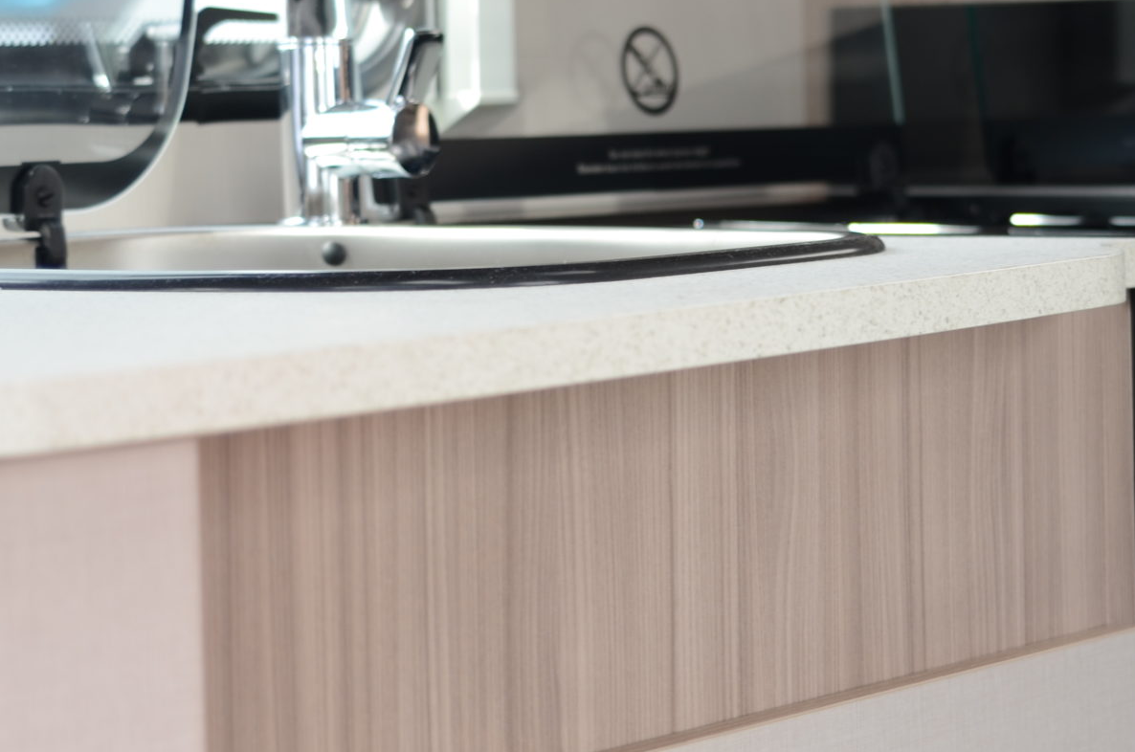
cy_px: 187
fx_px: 3871
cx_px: 872
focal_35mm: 123
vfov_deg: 11.1
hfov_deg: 16.6
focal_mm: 38
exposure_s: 1/40
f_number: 3.2
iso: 100
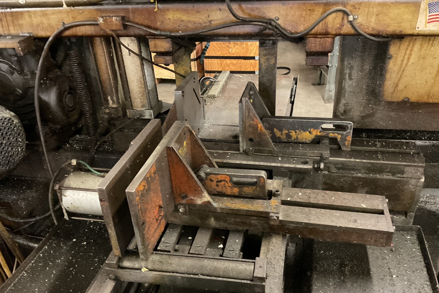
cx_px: 219
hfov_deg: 60.3
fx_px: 378
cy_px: 164
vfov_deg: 42.3
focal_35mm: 31
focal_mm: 3
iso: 500
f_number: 1.8
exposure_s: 1/24
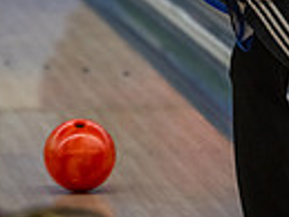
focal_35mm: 452
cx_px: 213
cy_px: -143
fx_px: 3777
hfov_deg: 4.4
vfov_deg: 3.3
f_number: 2.8
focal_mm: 135
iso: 4000
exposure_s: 1/800
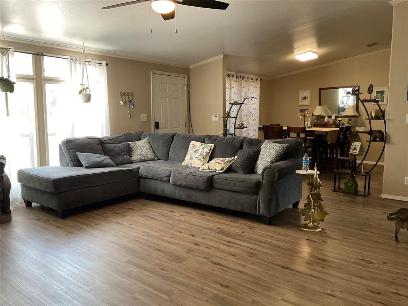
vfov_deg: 48.2
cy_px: 153
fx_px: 342
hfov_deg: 61.7
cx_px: 204
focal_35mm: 29
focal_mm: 3
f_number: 1.8
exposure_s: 1/60
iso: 125
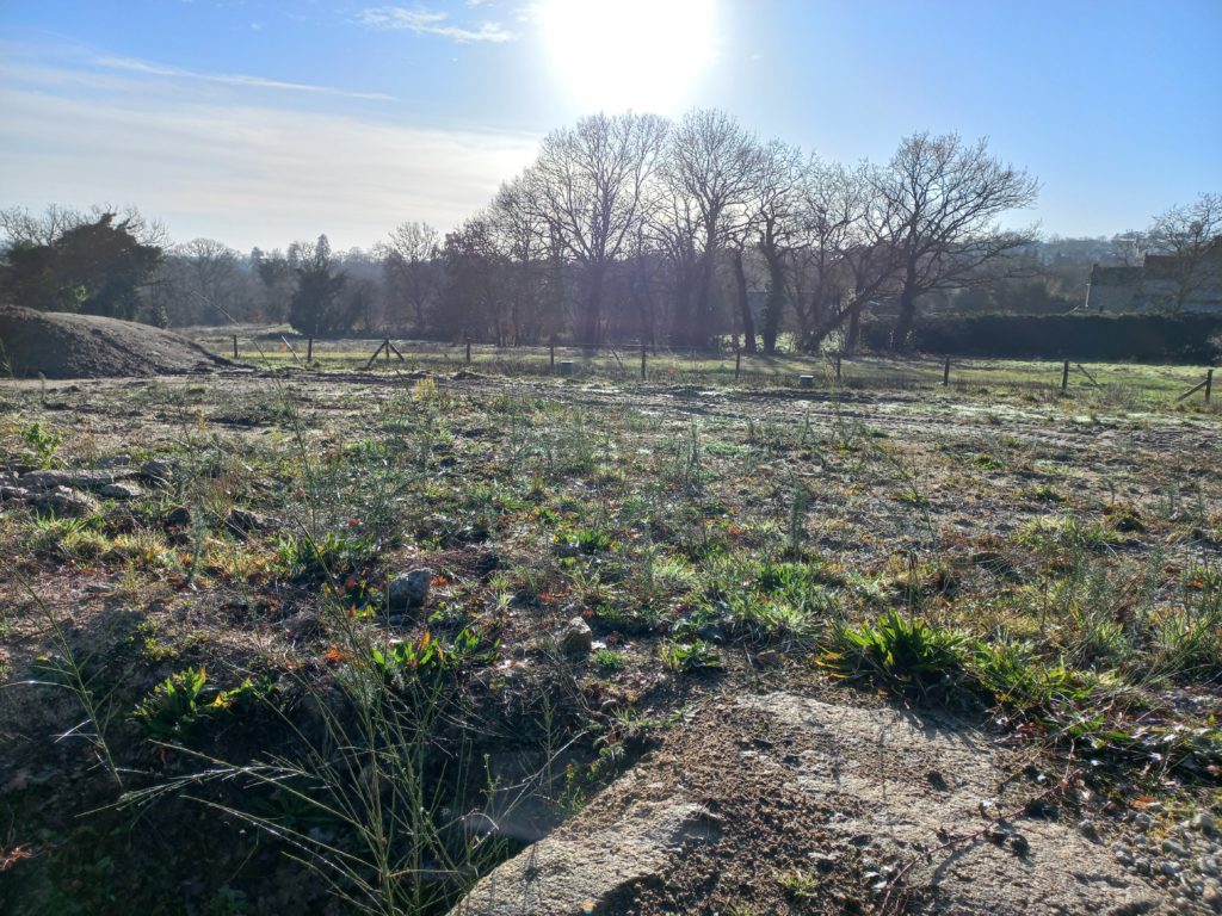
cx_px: 611
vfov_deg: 54.9
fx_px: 883
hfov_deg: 69.4
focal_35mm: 25
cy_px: 458
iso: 25
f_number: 1.8
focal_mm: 4.6
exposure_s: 1/424
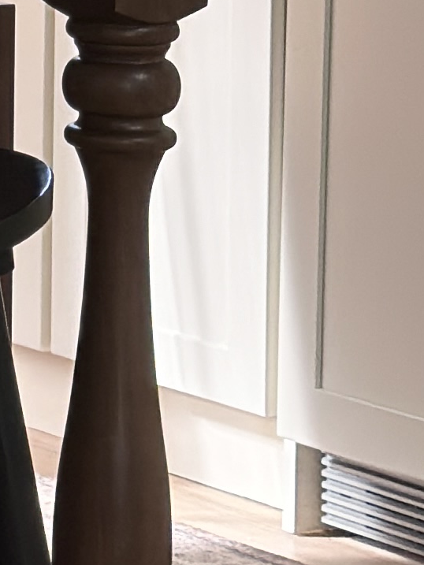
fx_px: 4408
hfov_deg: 5.3
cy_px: -333
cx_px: -607
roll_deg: -1.2
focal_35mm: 270
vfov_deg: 7.2
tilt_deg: -3.4
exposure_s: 1/314
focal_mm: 6.86
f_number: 1.78
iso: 80
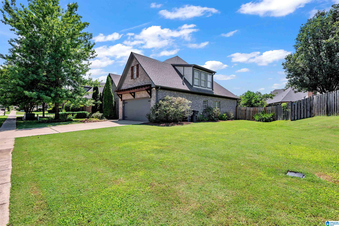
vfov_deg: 70.4
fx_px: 160
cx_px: 170
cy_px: 113
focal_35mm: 17
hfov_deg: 93.3
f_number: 8
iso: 80
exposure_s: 1/200
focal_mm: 17
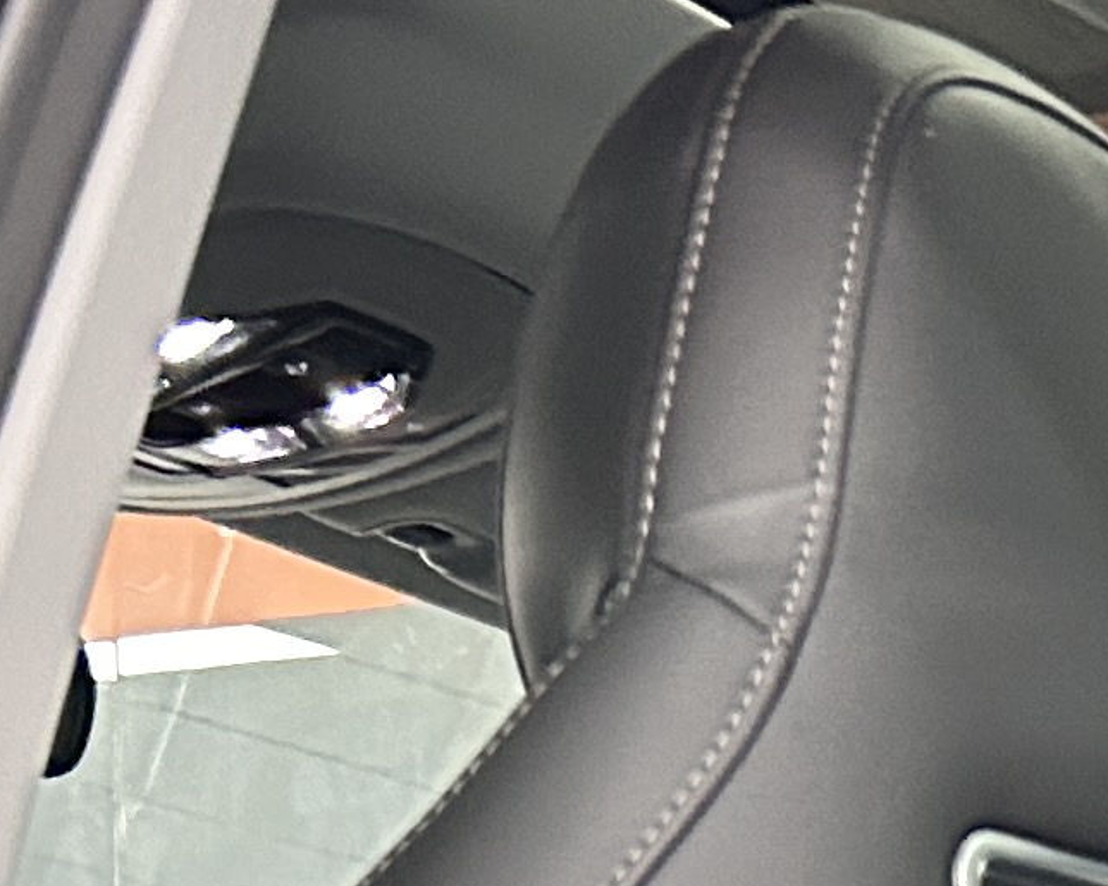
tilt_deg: -3.1
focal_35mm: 159
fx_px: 5213
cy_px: 2092
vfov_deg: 8.8
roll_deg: -0.3
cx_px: 1887
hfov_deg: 11.4
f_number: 1.5
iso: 500
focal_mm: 5.7
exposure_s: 1/33
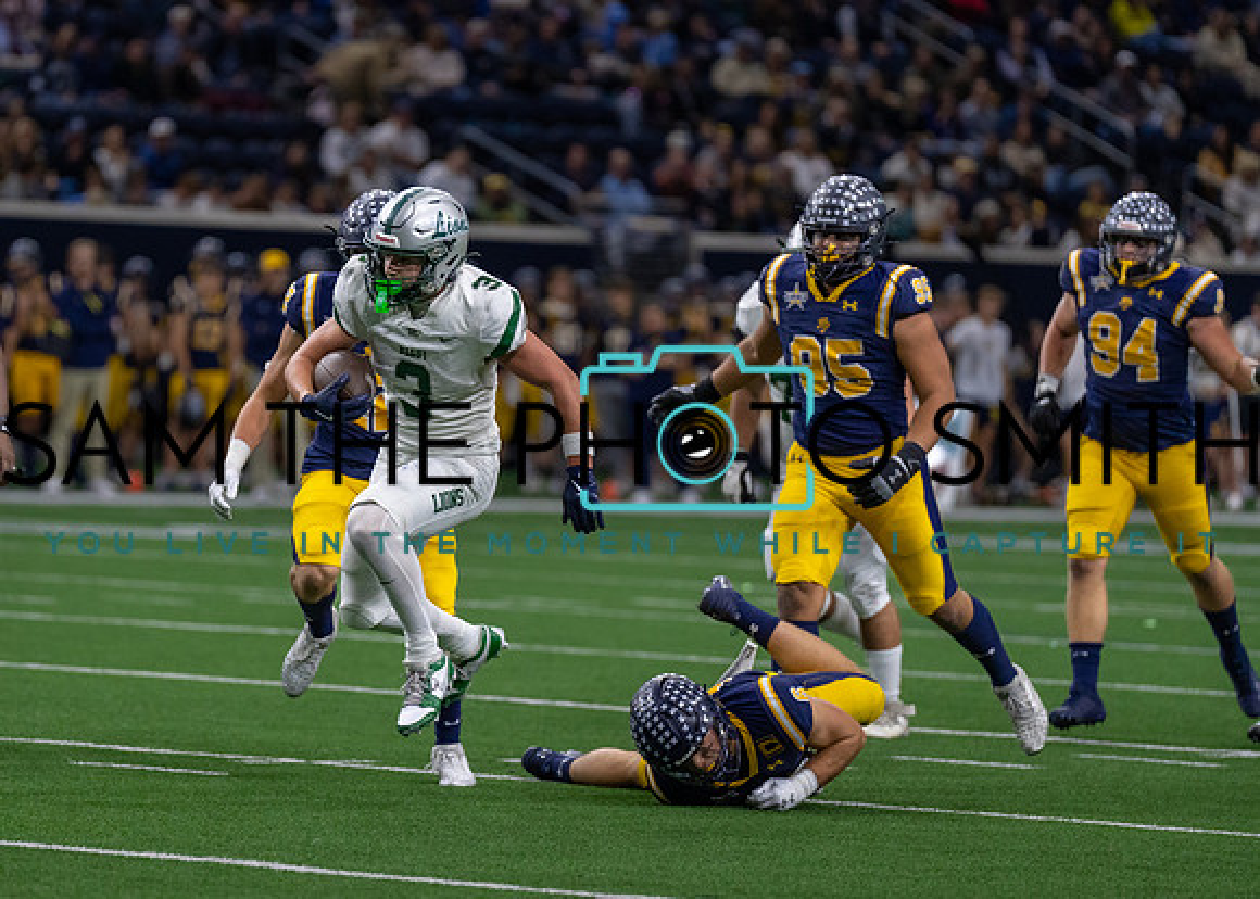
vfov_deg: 5.0
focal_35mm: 290
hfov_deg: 7.0
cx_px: 428
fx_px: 10366
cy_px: 432
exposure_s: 1/1000
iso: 2000
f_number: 2.8
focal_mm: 200
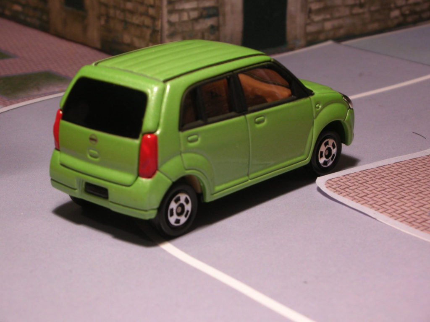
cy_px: 161
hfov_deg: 18.7
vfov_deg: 14.1
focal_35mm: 105
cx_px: 215
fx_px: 1304
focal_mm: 17.4
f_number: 5.4
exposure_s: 1/4
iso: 79
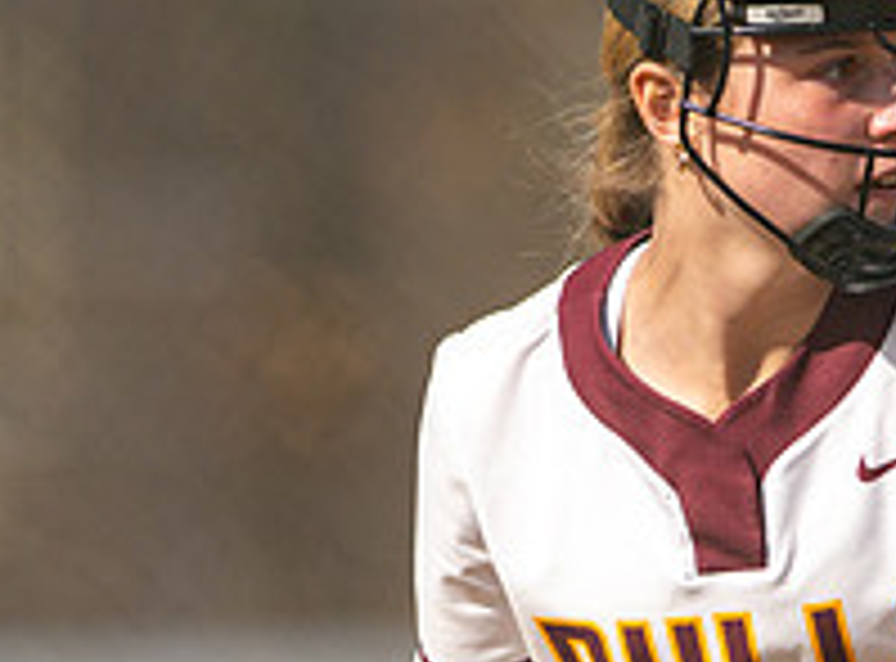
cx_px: 640
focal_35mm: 1235
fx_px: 31794
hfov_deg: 1.6
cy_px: 678
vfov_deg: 1.2
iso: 100
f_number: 2.8
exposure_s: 1/3200
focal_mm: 300
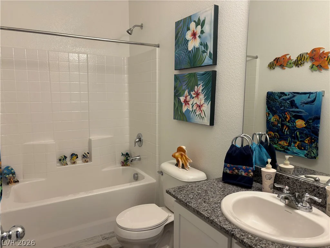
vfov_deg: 53.1
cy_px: 124
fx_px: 248
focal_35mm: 26
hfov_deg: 67.3
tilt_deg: -7.7
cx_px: 165
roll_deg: -0.1
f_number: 1.6
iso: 80
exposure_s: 1/60
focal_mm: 5.96
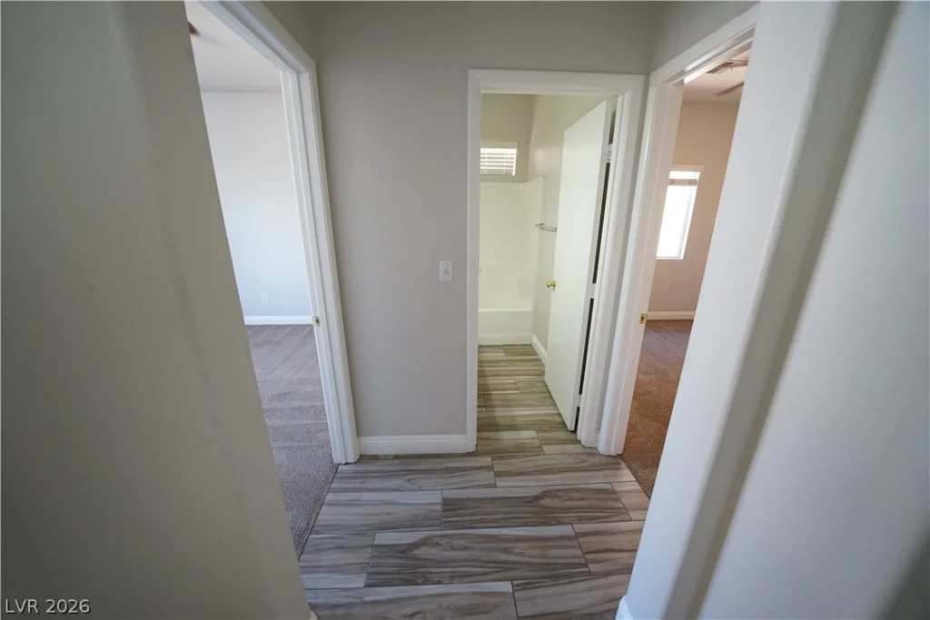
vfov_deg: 90.0
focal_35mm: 12
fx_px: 310
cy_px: 310
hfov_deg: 112.6
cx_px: 465
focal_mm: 12
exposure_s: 1/50
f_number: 9
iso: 2500
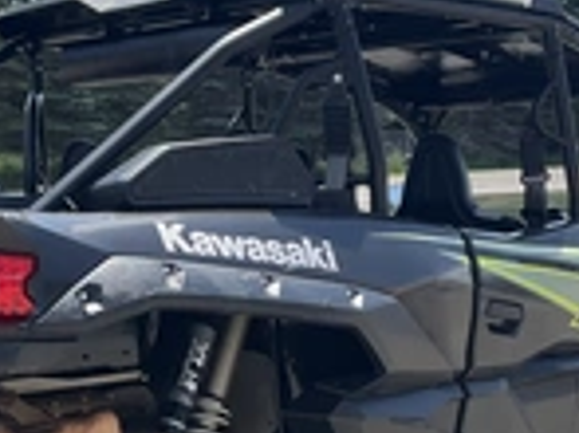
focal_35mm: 79
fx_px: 1320
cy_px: 405
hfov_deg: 24.7
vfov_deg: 18.3
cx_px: 240
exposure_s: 1/842
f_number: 1.8
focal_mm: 3
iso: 25
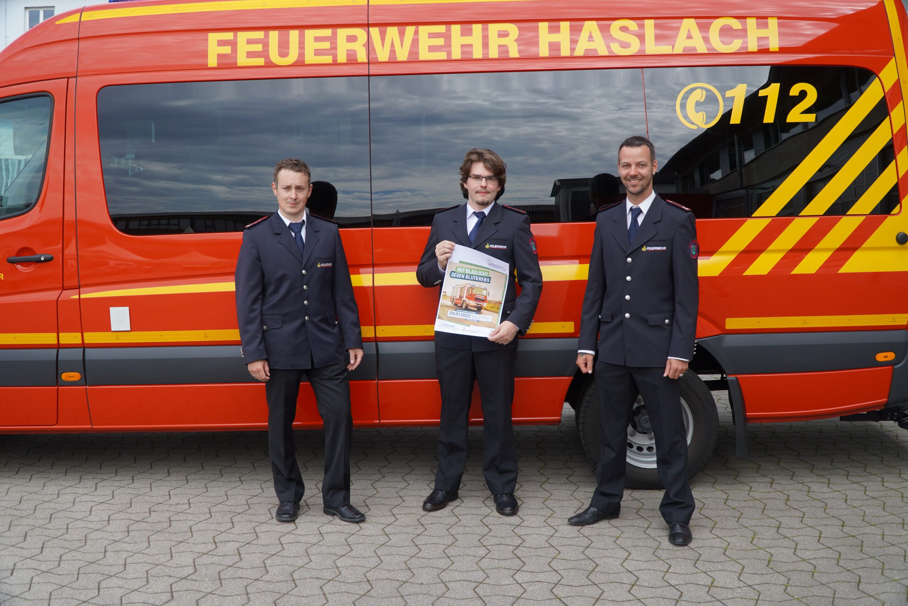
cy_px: 303
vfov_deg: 36.9
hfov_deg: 53.1
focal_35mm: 36
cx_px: 454
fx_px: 908
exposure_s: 1/320
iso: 100
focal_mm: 24
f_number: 4.5
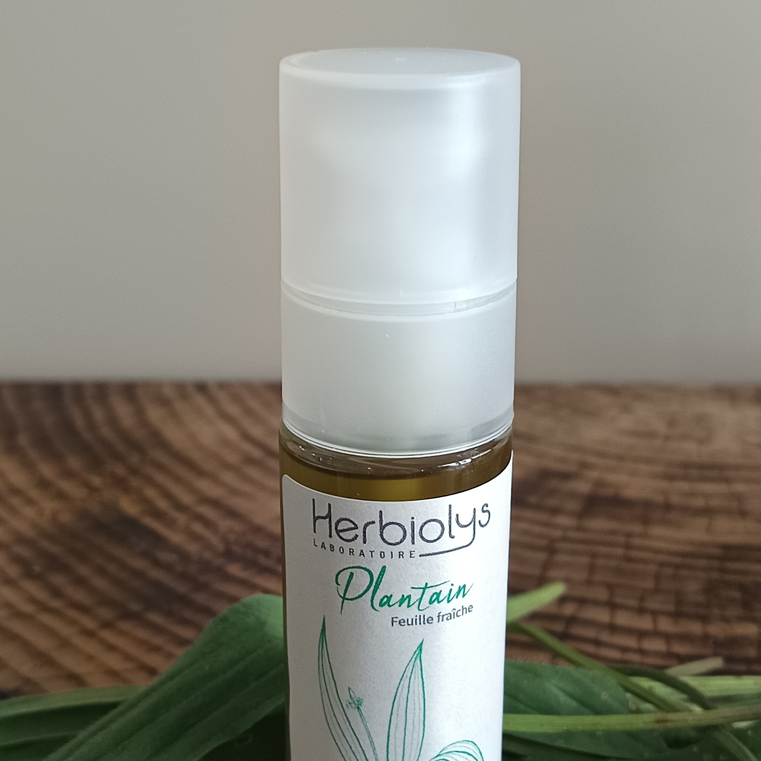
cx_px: 399
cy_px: 474
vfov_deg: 53.5
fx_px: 746
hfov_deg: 54.0
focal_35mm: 30
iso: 712
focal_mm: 5.31
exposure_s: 1/50
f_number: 1.7
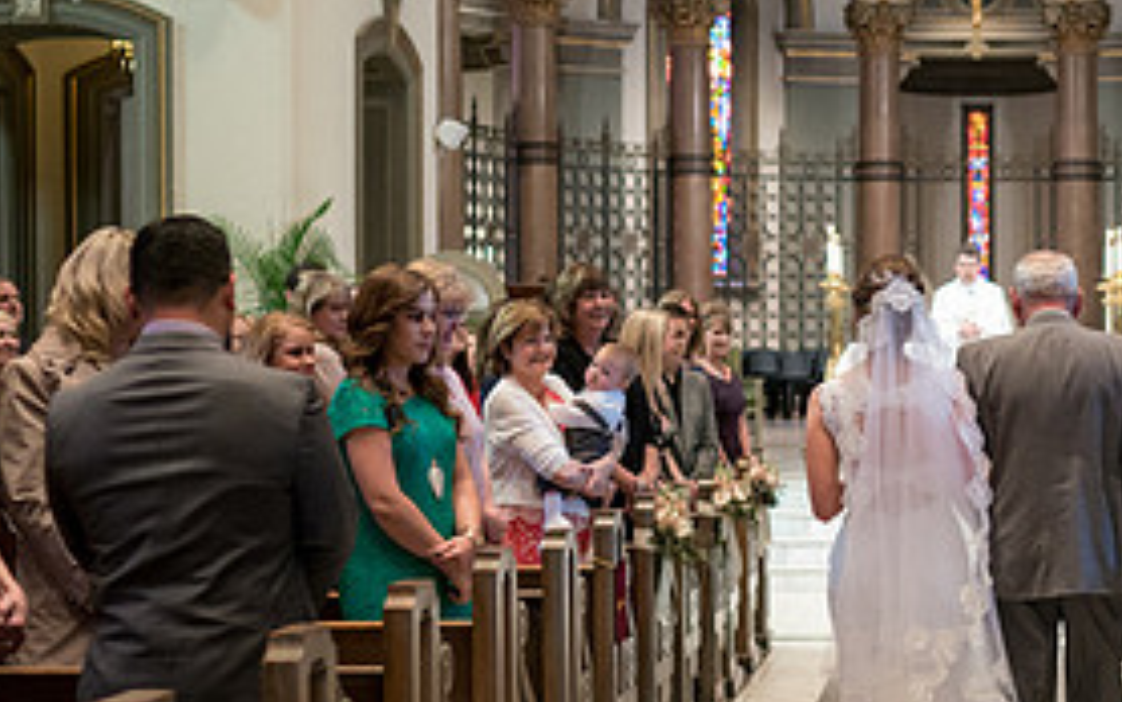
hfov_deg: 25.1
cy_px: 443
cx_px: 1002
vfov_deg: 16.3
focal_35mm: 80
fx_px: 2447
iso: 2000
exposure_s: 1/200
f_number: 2
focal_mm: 35
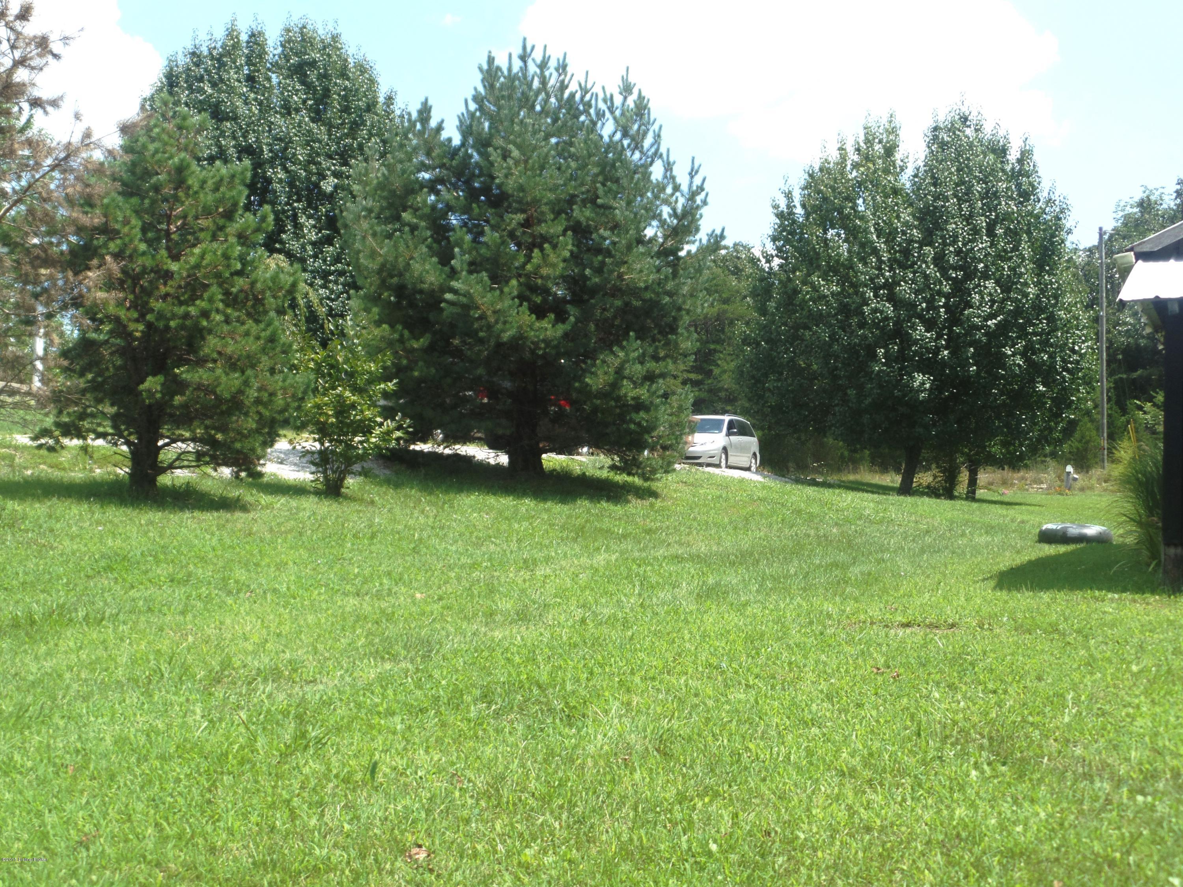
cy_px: 444
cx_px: 592
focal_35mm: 52
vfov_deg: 28.0
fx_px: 1777
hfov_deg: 36.8
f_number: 3.4
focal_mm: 9.2
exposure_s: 1/750
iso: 80
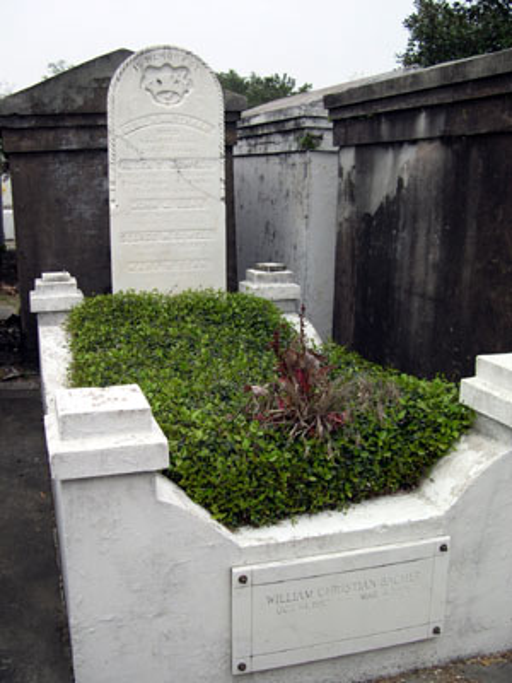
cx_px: 256
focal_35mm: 38
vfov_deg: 49.0
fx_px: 749
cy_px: 342
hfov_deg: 37.7
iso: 100
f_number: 2.8
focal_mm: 8
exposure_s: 1/370
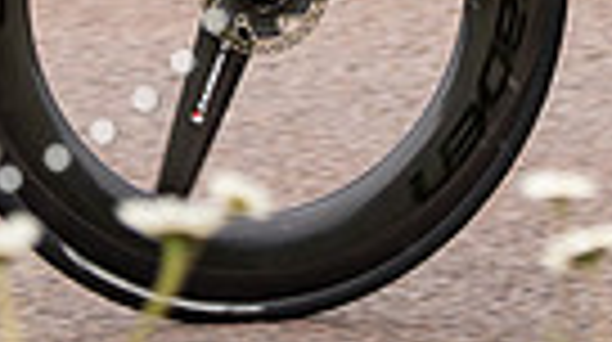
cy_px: -736
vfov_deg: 2.4
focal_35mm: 502
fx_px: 8134
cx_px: 565
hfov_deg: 4.3
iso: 320
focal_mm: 70
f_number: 3.5
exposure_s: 1/1000
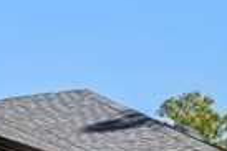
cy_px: 375
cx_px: -182
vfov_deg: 4.8
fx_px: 1745
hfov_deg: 7.2
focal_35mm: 277
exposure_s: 1/200
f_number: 10
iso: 100
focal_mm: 35
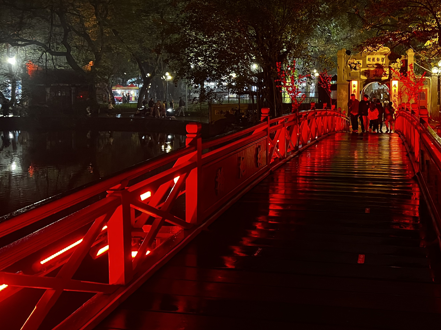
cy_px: 88
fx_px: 522
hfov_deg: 44.7
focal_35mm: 41
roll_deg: +0.3
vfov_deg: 34.5
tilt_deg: -0.7
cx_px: 313
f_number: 1.5
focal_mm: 5.7
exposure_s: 1/30
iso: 640
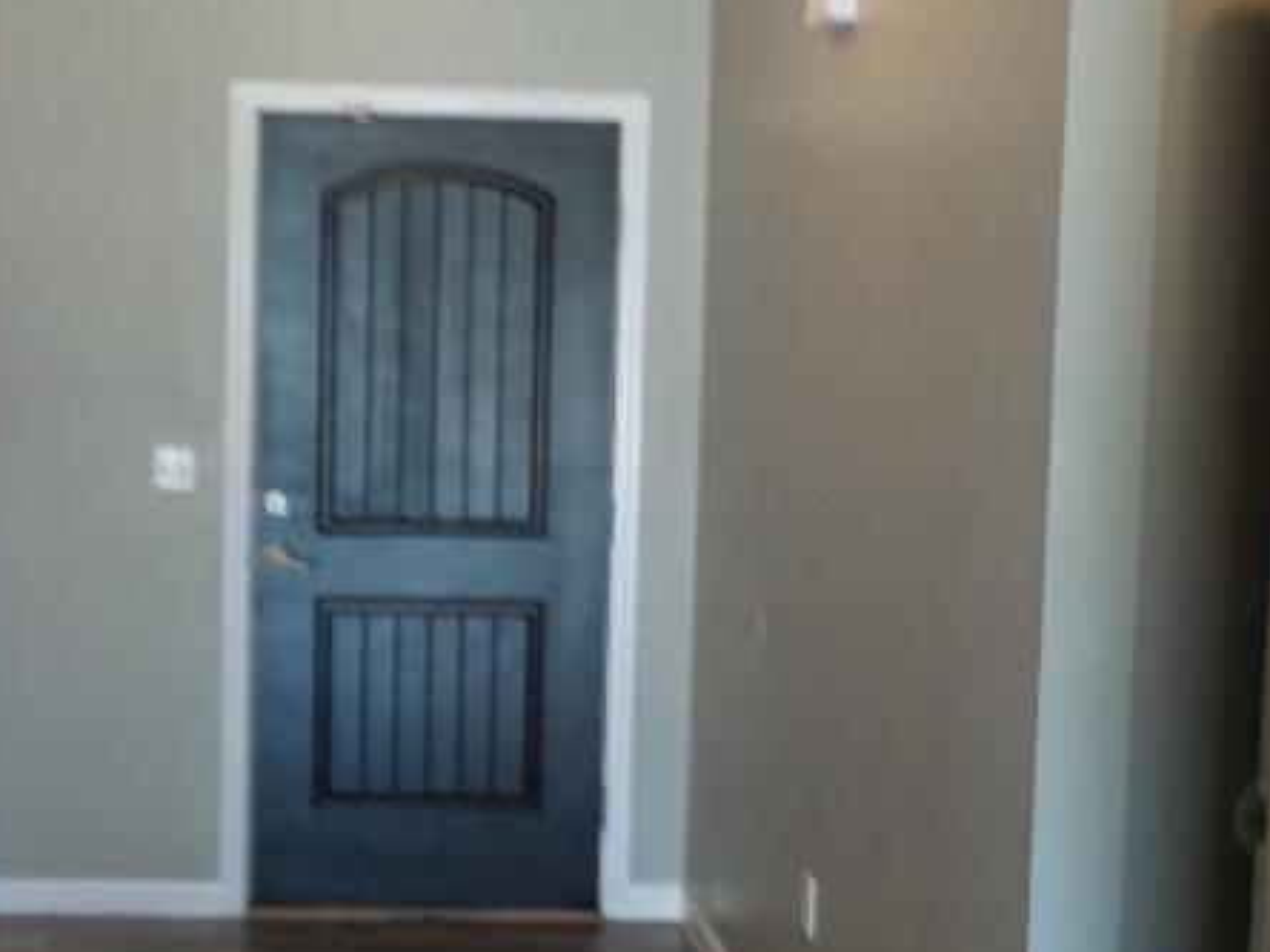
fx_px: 1944
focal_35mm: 53
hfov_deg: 35.8
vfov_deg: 27.5
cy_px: 489
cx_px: 423
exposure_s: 1/30
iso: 320
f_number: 2.8
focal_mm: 4.1
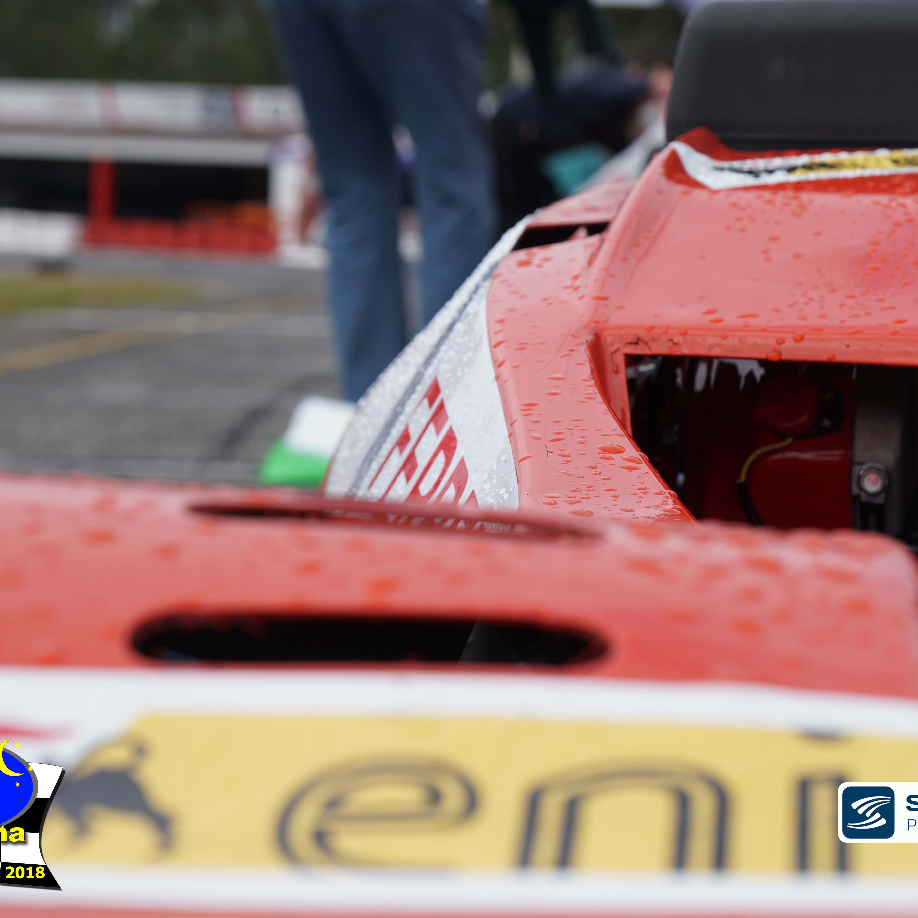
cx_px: 469
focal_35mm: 114
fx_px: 3410
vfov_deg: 15.3
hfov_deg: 15.3
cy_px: 459
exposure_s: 1/400
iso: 100
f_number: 5.6
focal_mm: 59
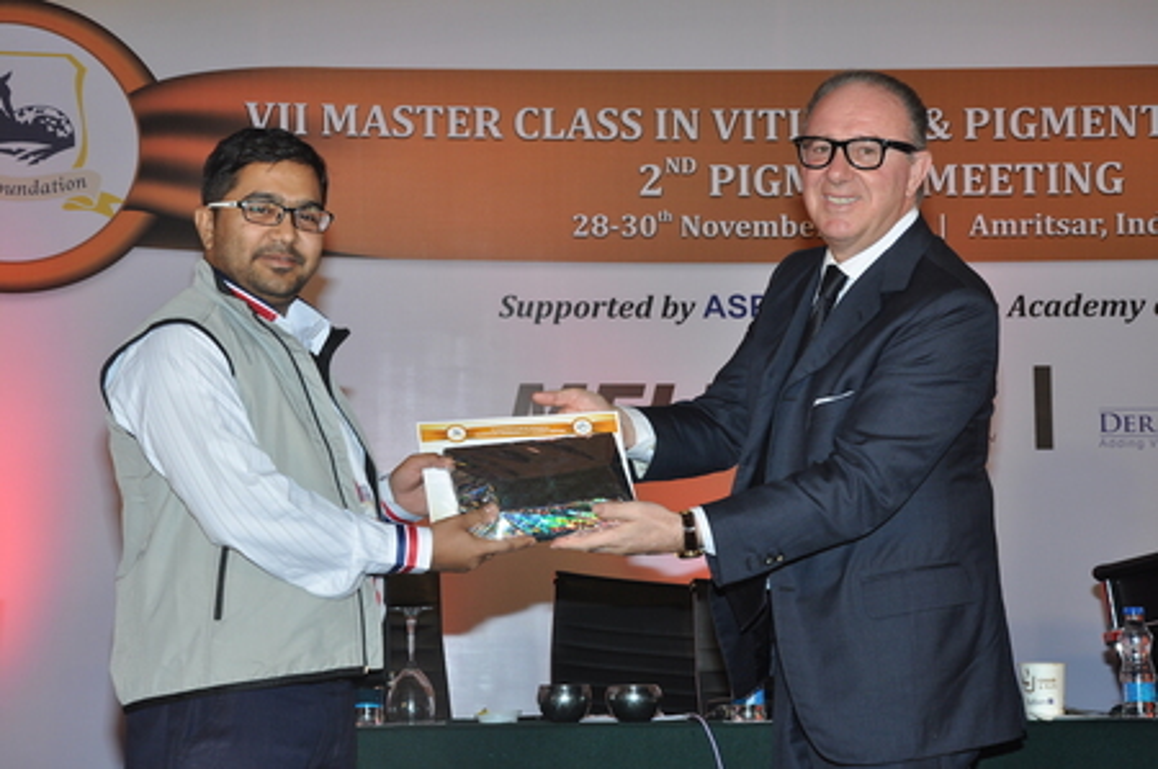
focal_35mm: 75
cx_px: 579
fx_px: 2410
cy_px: 384
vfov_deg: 18.1
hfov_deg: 27.0
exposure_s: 1/125
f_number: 10
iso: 500
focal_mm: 50
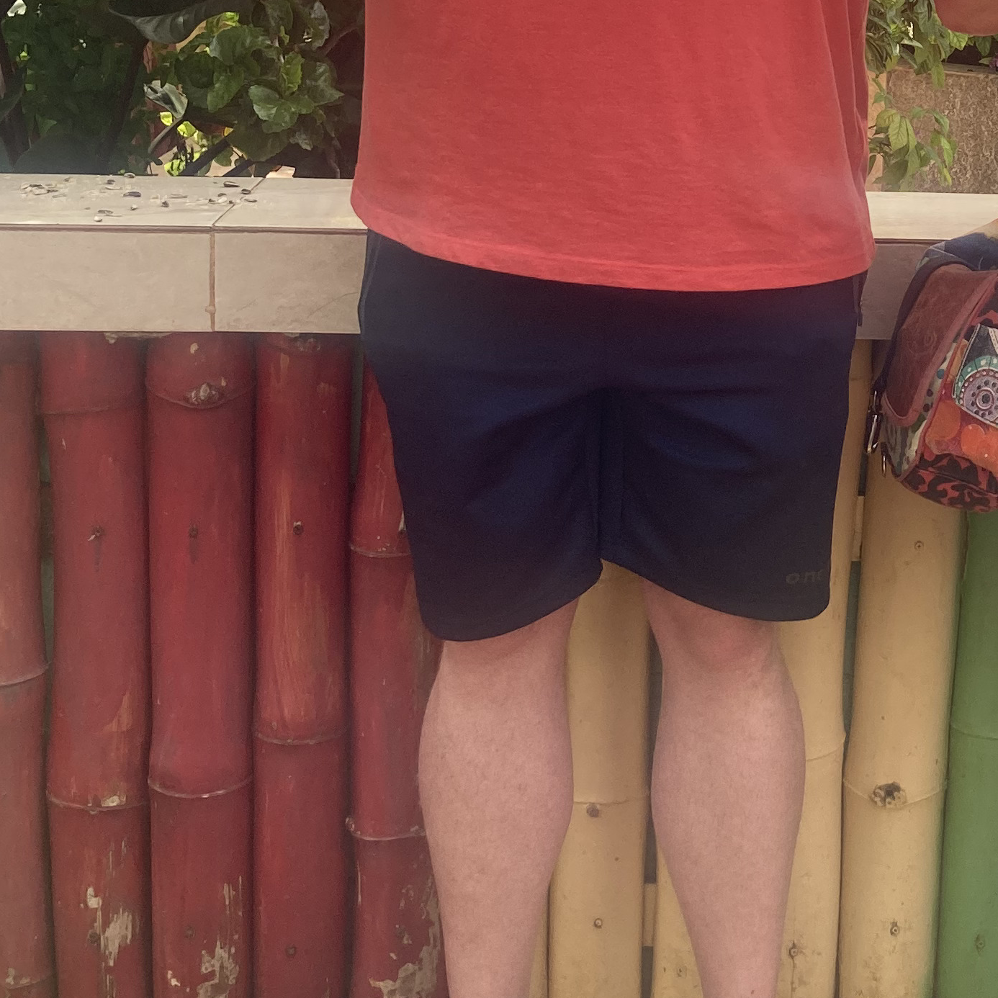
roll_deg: -2.9
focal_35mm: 72
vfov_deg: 23.5
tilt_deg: -7.1
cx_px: 961
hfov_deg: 23.2
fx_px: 2349
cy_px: 143
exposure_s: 1/607
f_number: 1.8
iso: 20
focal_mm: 3.99
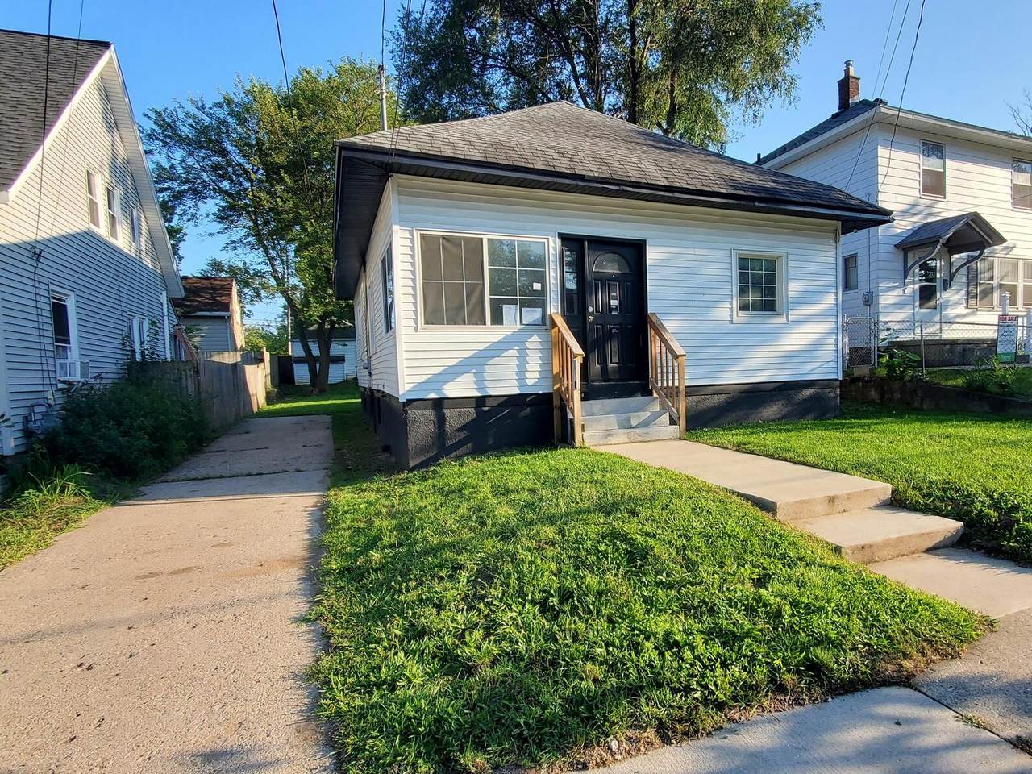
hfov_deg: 106.2
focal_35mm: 13
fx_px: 388
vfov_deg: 89.9
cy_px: 387
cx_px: 516
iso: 50
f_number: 2.2
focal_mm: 1.8
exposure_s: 1/563
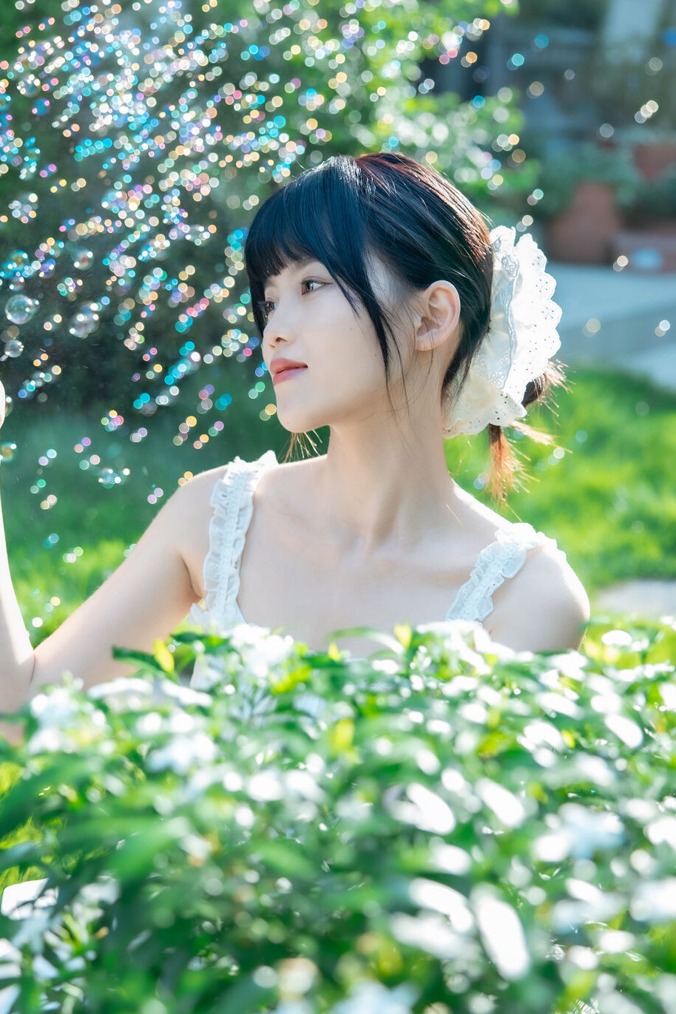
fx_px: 1774
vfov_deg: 31.9
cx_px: 271
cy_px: 553
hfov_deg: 21.5
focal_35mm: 63
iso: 200
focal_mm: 48
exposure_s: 1/200
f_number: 2.8
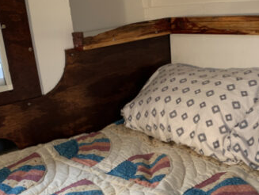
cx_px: 124
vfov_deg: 23.6
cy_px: 167
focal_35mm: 61
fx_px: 457
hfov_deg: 31.6
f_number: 1.8
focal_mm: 4.2
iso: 25
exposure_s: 1/123
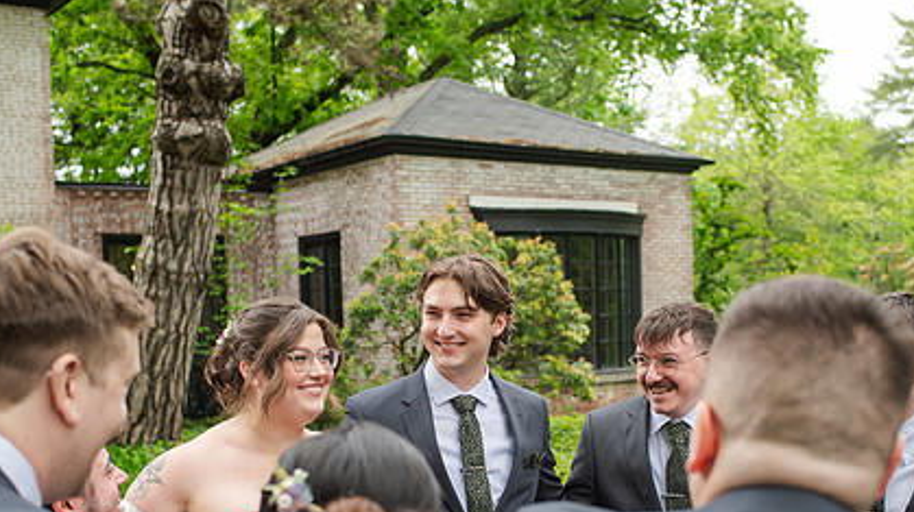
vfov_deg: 22.7
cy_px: 416
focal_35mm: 52
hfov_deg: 39.9
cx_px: 473
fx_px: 1259
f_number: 3.5
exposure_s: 1/250
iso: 110
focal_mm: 35
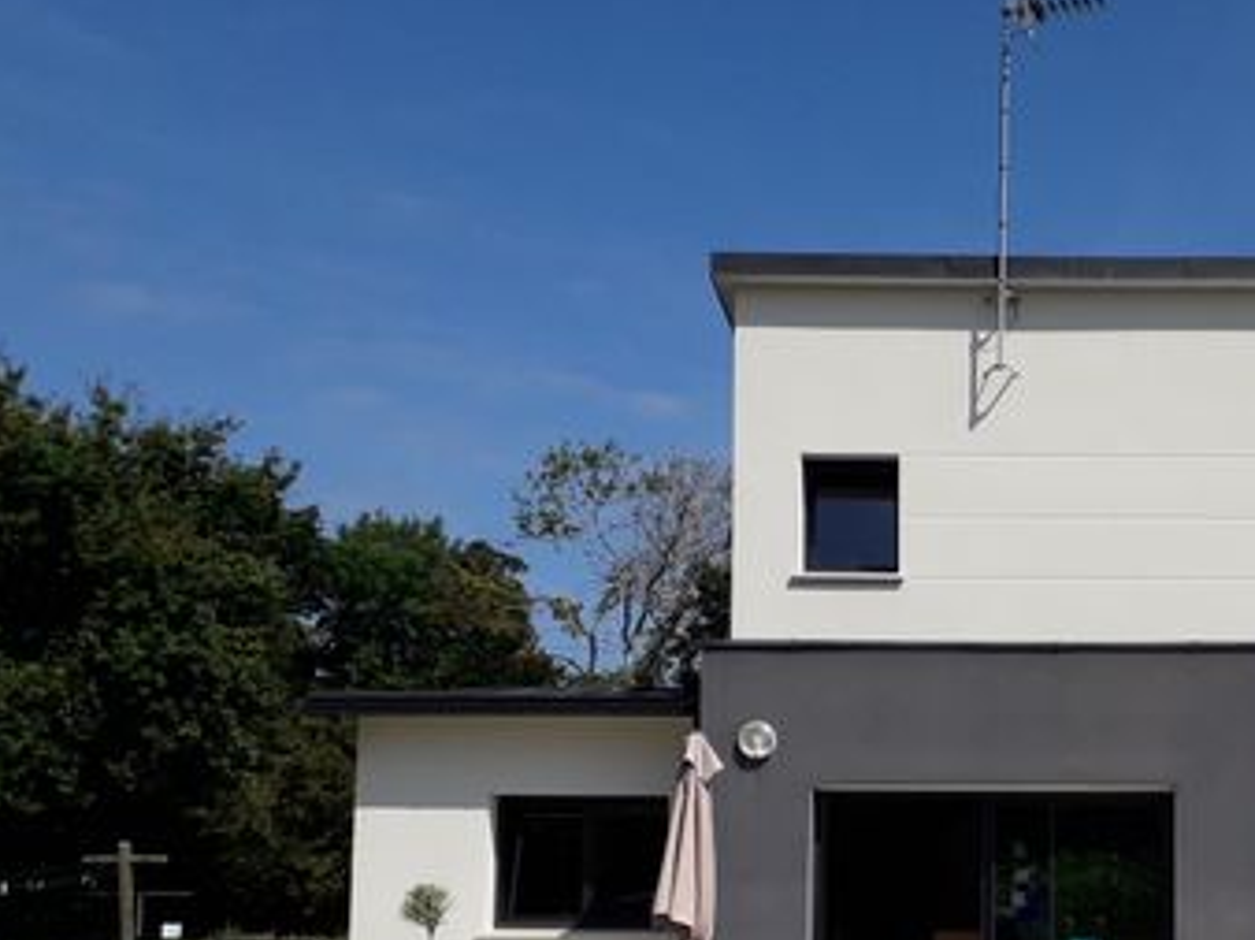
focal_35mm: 48
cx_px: 1043
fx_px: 1739
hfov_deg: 37.9
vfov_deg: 29.6
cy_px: 747
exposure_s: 1/2899
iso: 40
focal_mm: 3.6
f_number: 1.9
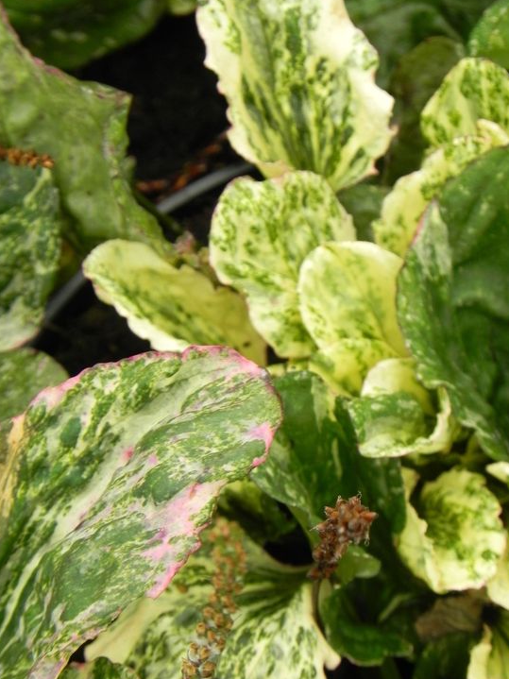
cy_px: 341
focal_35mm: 275
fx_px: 5393
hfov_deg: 5.4
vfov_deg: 7.2
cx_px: 262
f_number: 5
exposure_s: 1/80
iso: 160
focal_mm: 44
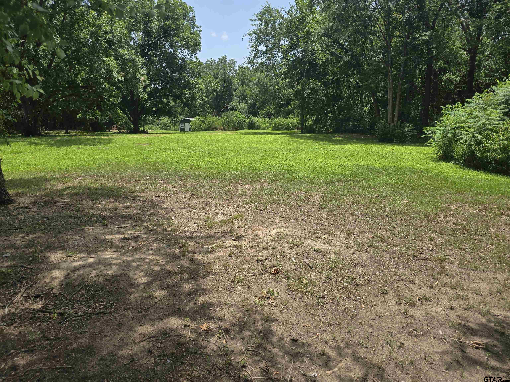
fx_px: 339
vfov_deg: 58.9
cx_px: 255
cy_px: 191
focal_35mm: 23
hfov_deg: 73.9
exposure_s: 1/475
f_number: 1.7
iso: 12
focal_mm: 6.3
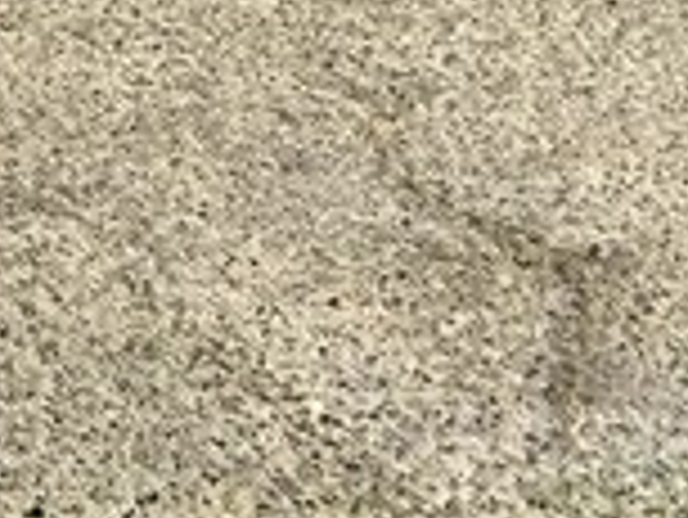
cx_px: -598
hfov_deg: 13.8
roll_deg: -0.5
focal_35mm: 125
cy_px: -592
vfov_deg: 10.6
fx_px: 2486
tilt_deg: -4.2
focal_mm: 4.15
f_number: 2.2
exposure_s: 1/1522
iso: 32
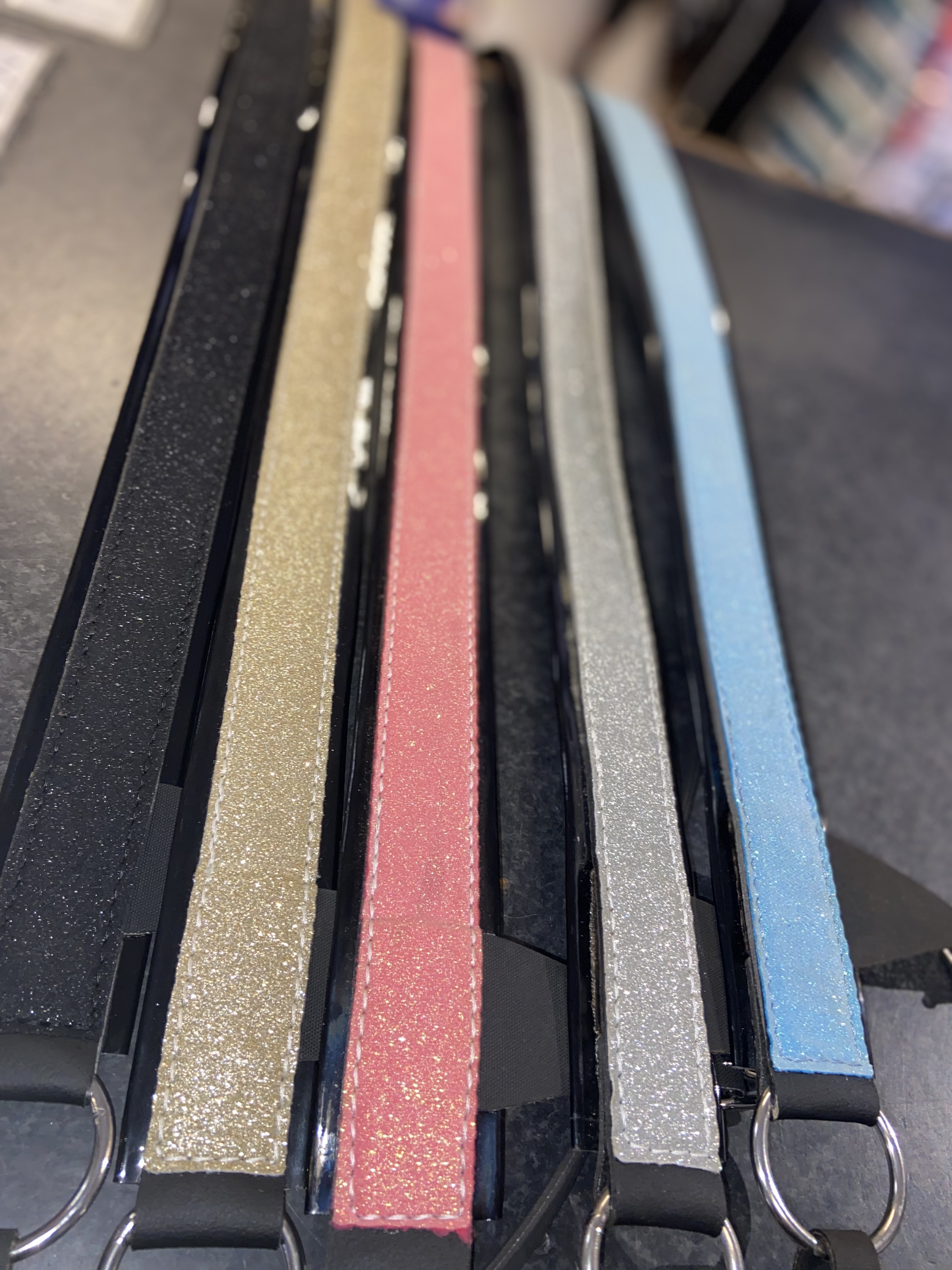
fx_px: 953
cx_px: 476
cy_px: 635
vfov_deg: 67.3
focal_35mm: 26
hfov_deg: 53.1
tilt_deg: -49.7
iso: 40
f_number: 1.8
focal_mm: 4.25
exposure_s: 1/17
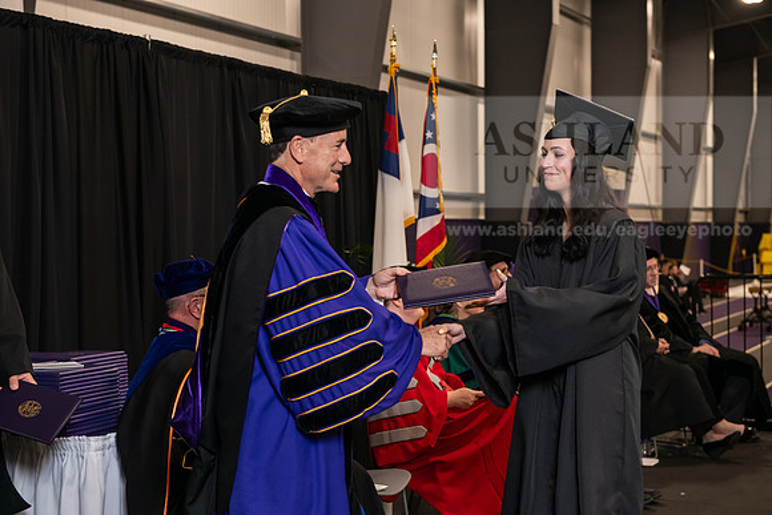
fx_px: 1330
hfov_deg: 32.4
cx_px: 386
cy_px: 258
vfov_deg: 21.9
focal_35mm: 62
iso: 1600
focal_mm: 62
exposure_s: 1/125
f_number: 5
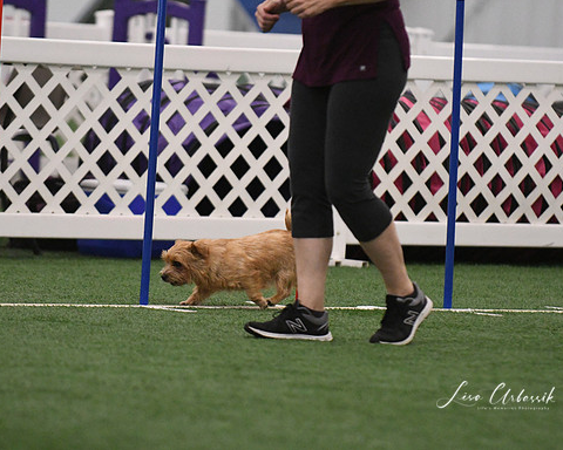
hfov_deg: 5.7
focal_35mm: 340
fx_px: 5665
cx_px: 260
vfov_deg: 4.6
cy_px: 224
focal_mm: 200
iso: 10000
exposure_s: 1/640
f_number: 3.2
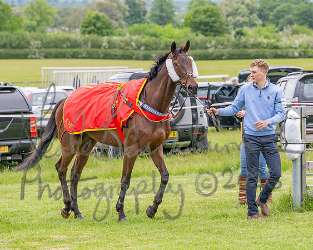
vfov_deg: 8.0
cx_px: 150
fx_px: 1789
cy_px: 120
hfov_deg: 10.0
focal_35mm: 193
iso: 400
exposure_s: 1/1250
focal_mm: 110
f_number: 4
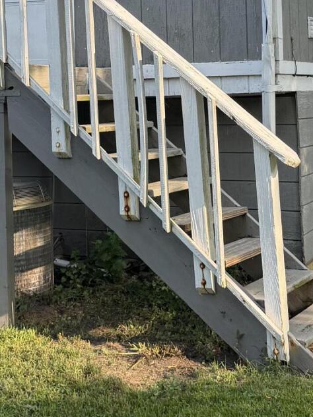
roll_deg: +1.2
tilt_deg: +2.1
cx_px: 199
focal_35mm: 76
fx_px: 916
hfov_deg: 19.3
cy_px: 53
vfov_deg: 25.0
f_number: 1.78
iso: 100
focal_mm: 6.76
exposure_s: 1/1046
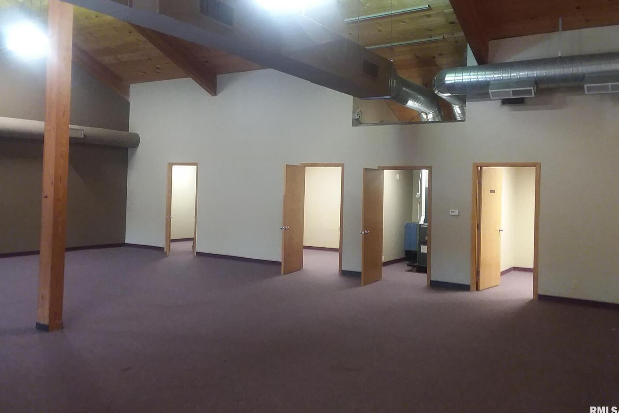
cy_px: 180
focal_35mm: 31
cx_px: 310
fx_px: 533
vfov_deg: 42.2
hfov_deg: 60.3
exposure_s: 1/24
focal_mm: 2.47
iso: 160
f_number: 1.9
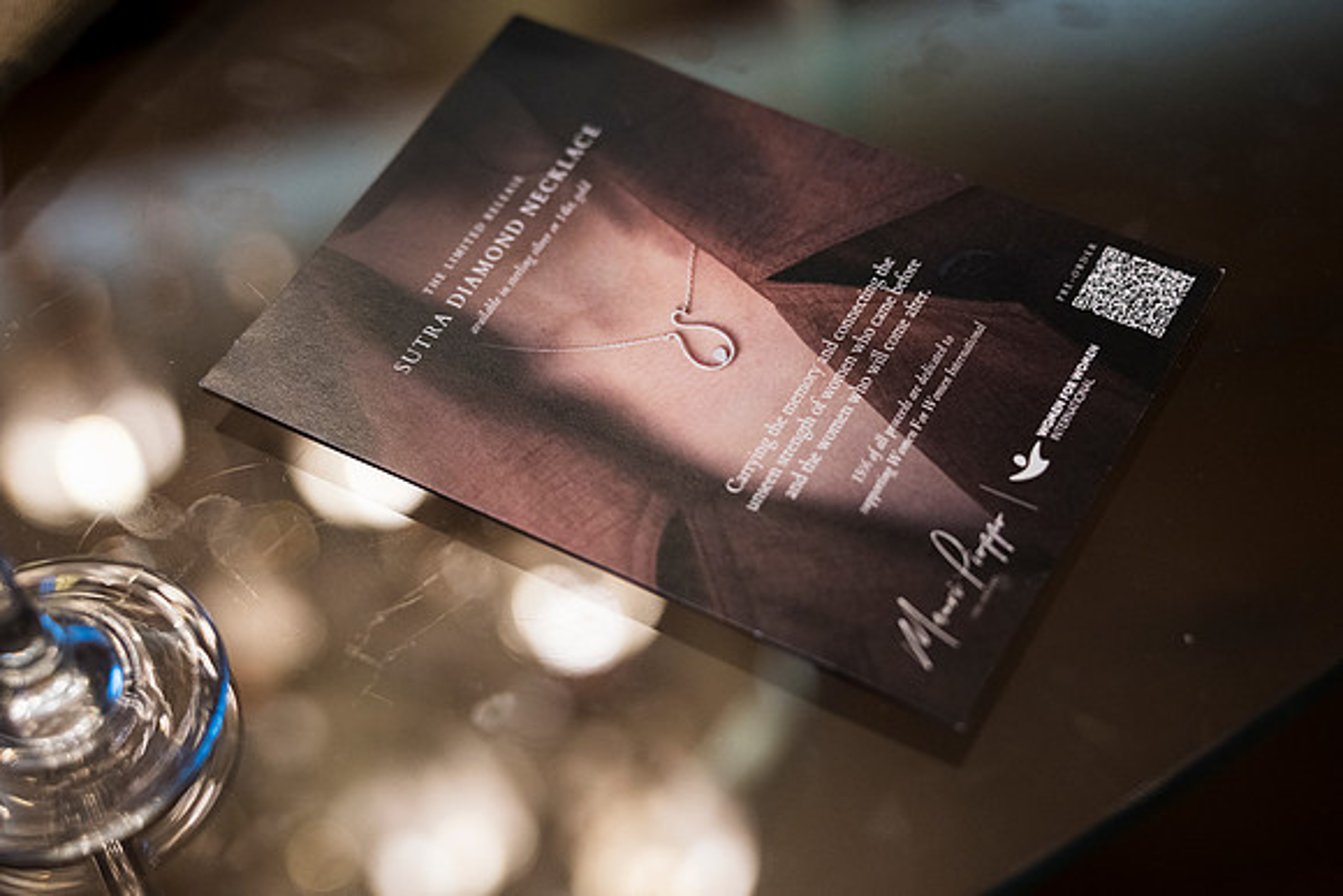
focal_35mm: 65
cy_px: 448
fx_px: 2425
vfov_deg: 20.9
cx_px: 672
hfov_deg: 31.0
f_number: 3.2
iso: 1800
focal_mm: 65
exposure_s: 1/125
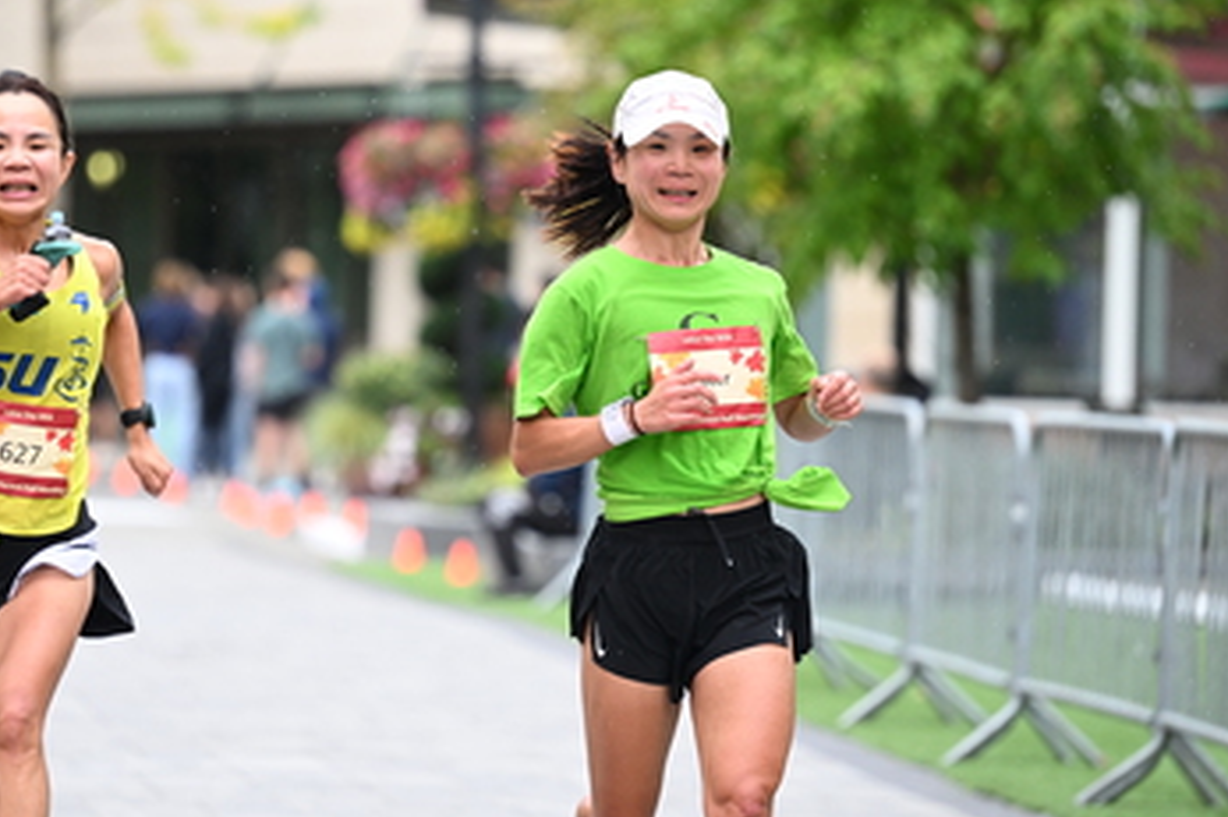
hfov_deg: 8.6
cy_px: 377
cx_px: 403
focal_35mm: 238
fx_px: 8114
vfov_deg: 5.8
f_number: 2.8
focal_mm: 150
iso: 1250
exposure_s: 1/1250
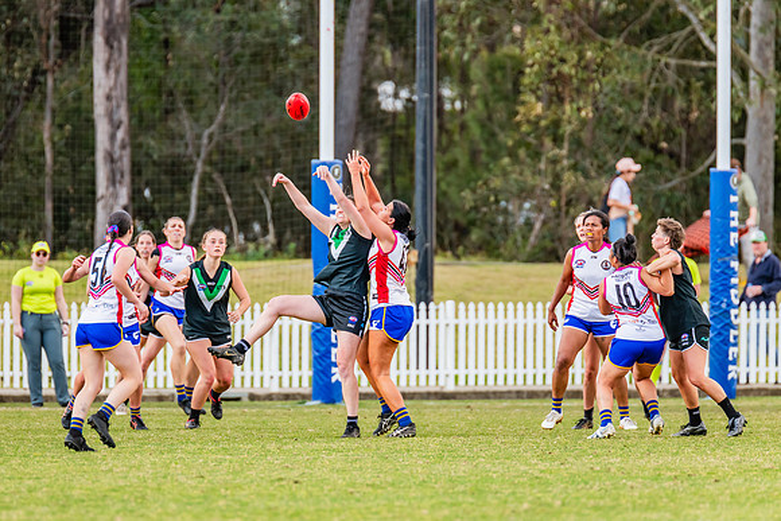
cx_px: 337
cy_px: 238
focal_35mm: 478
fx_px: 10368
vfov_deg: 2.9
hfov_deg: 4.3
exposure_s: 1/1250
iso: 800
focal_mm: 420
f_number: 5
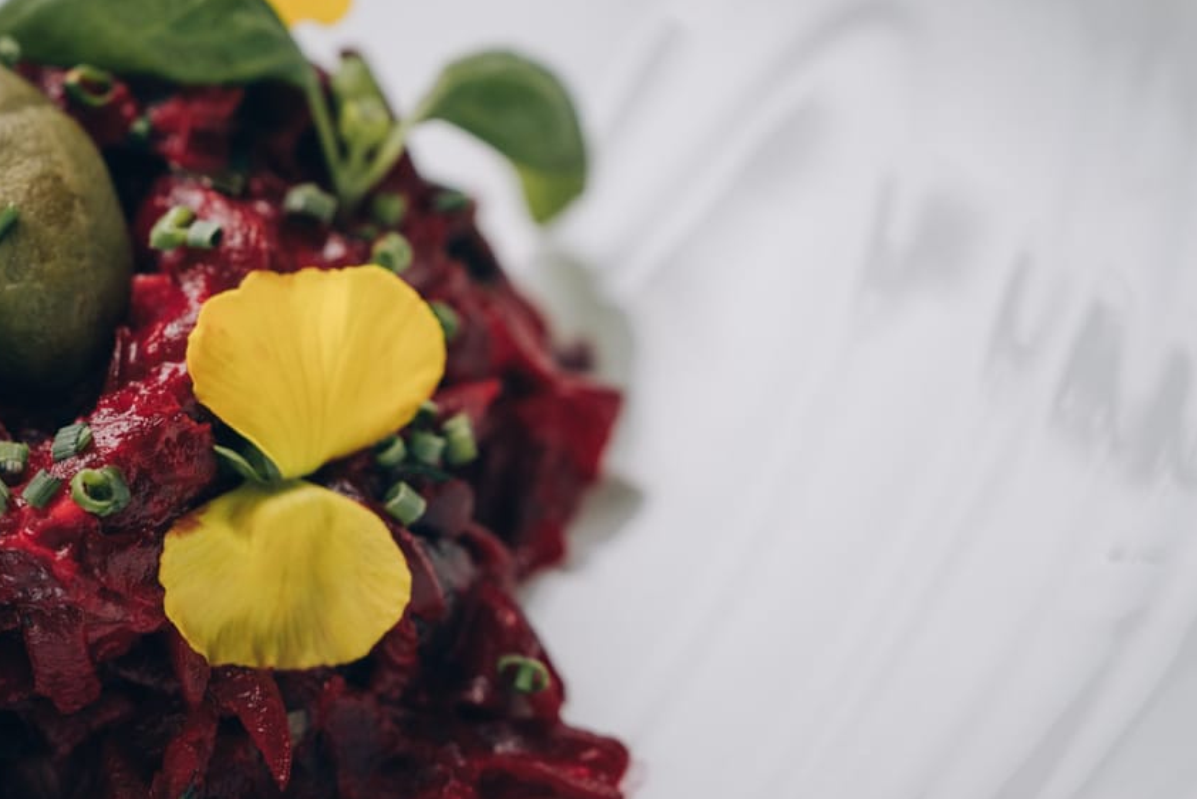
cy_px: 299
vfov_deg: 10.3
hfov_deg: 15.3
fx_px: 4424
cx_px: 279
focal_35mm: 133
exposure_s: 1/160
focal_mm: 70
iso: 250
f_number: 4
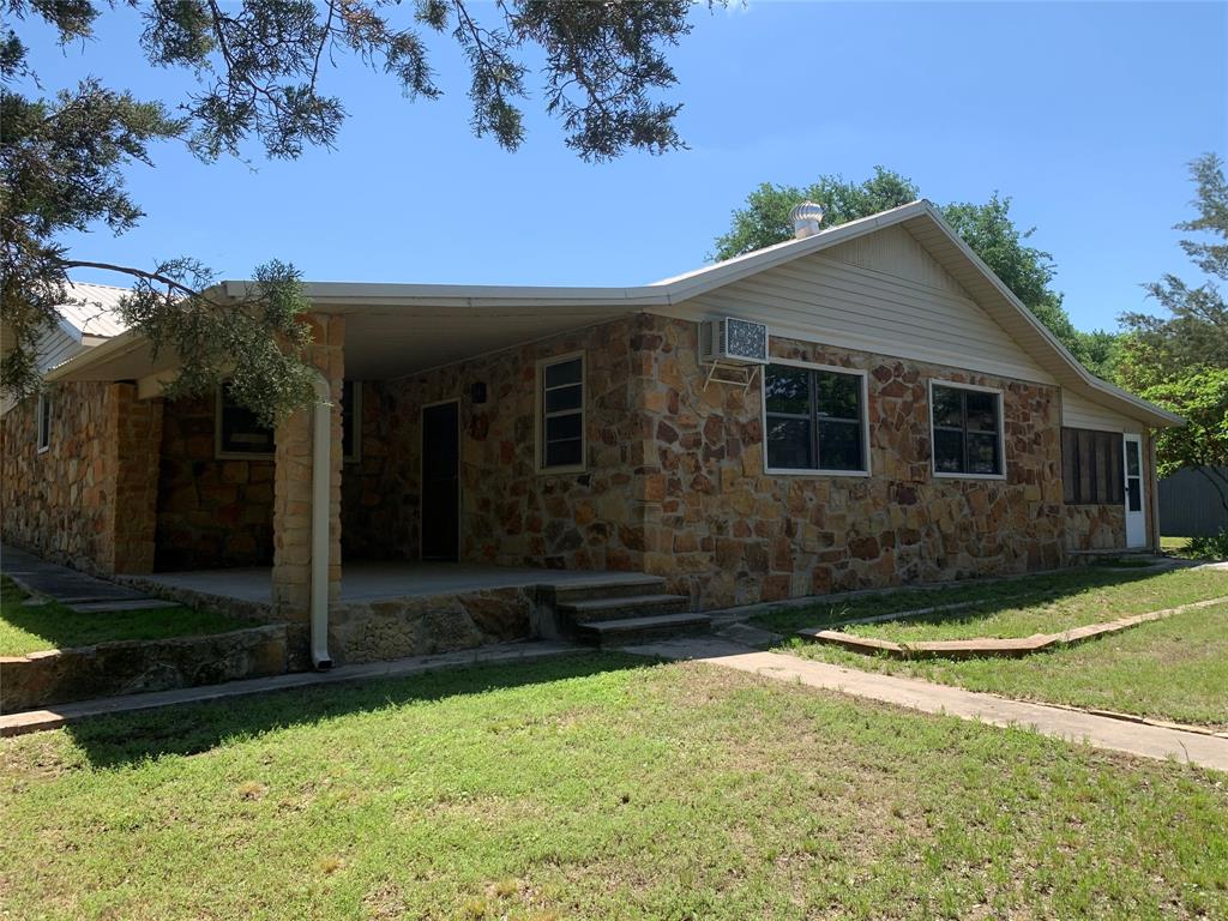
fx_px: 922
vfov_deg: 53.1
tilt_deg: +4.2
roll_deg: +0.4
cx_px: 614
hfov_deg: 67.3
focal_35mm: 26
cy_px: 460
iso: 25
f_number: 1.8
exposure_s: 1/1468
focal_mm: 4.25
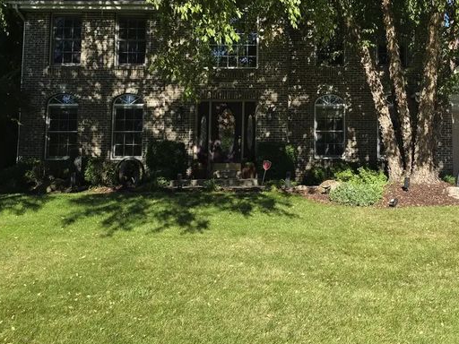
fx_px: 610
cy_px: 99
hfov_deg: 40.0
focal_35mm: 46
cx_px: 351
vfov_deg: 31.1
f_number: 1.7
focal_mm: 6.3
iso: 12
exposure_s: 1/512
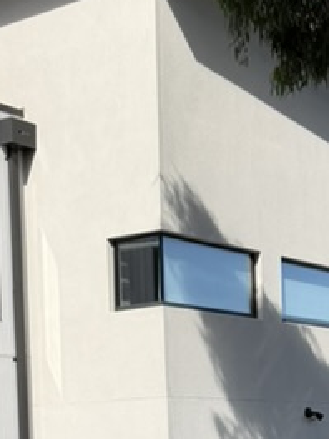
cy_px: 441
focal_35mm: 93
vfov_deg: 20.4
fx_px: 1179
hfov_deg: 15.9
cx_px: 171
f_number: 1.78
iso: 80
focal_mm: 6.76
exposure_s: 1/3021
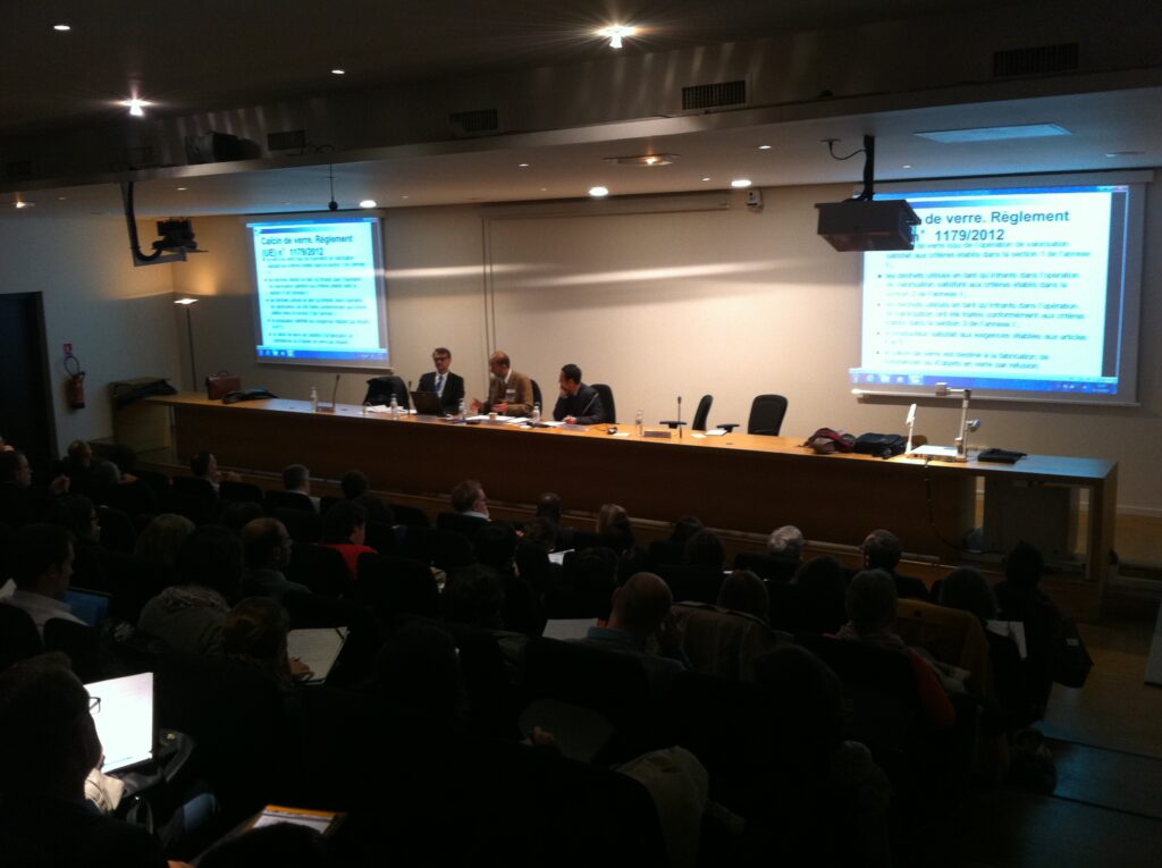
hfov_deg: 52.7
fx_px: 1173
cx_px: 581
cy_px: 434
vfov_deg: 40.6
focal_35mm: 35
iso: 160
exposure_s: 1/15
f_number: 2.8
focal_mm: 3.85
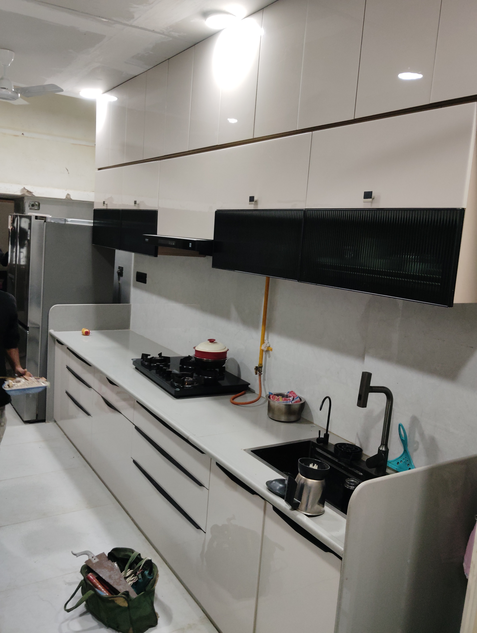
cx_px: 238
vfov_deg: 61.6
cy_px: 316
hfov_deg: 48.3
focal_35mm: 29
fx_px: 531
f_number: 1.8
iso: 210
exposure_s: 1/50
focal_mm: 4.25
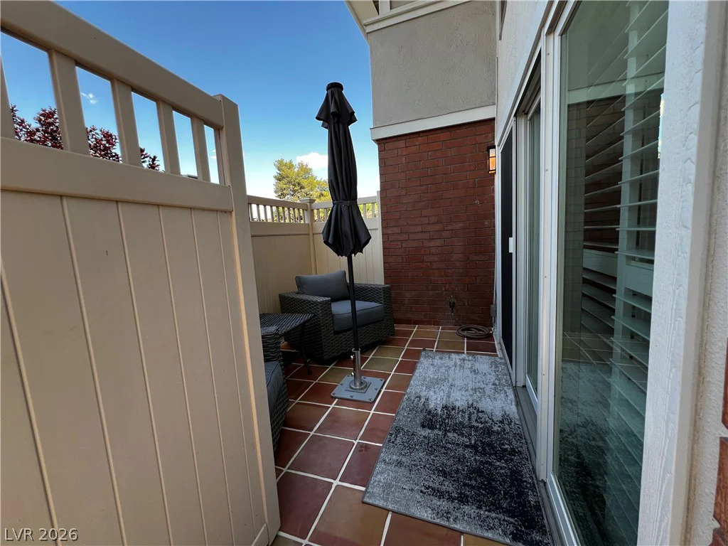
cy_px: 273
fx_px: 273
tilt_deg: -7.4
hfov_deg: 106.2
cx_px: 364
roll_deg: +3.0
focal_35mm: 13
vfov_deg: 89.9
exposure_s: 1/120
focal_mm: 1.57
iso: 32
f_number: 1.8
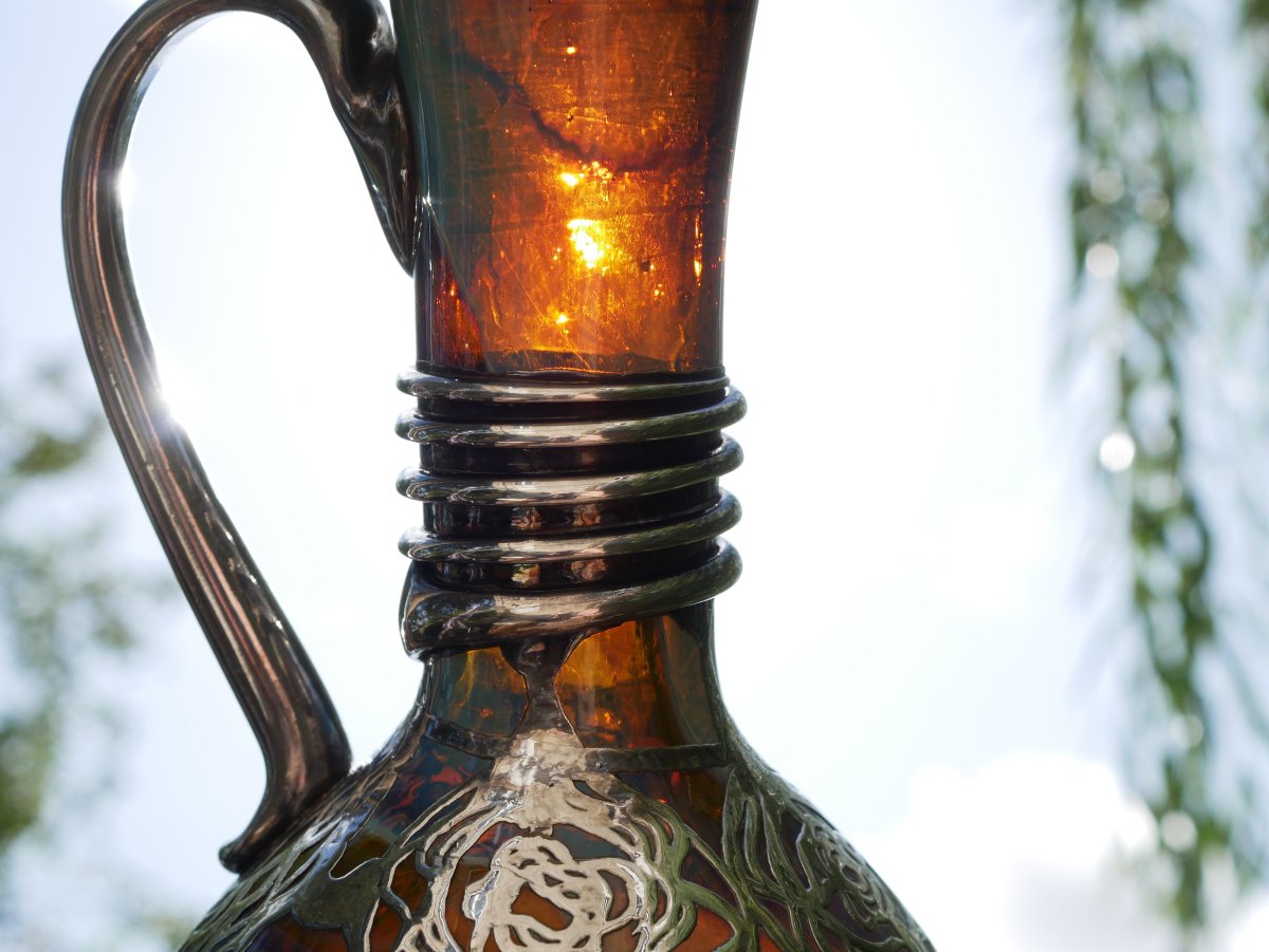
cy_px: 476
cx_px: 634
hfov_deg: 32.2
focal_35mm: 60
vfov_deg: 24.4
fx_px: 2200
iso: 200
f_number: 7.1
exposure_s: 1/500
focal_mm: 30
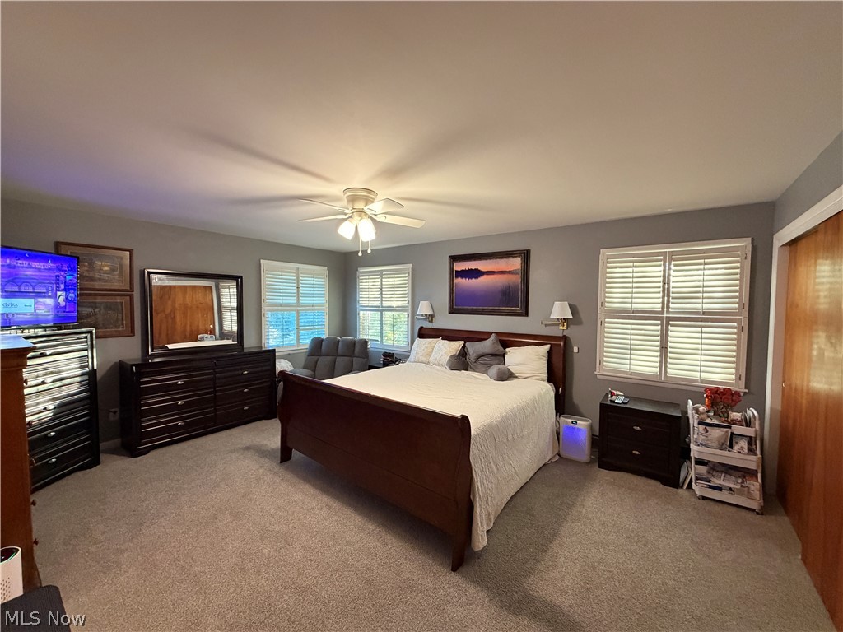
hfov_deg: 102.1
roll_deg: +0.0
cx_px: 422
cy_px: 316
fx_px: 341
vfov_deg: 85.7
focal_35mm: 14
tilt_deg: -0.5
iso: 500
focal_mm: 2.22
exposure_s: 1/60
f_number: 2.2
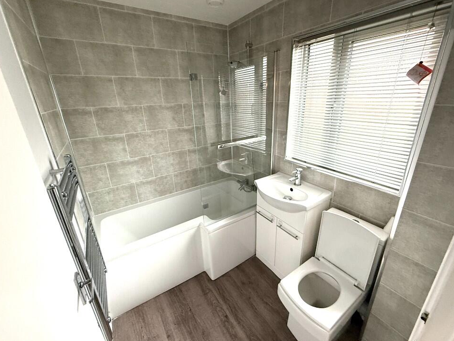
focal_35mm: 15
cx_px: 230
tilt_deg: -18.7
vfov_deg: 81.7
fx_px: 197
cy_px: 165
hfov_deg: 98.2
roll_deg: +2.0
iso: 320
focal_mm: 2.22
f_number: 2.2
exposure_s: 1/50
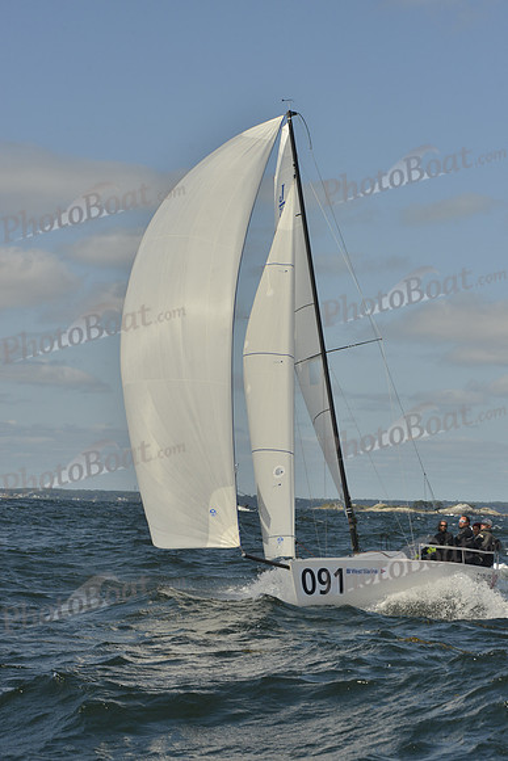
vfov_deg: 22.6
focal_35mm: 90
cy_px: 380
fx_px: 1904
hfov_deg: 15.2
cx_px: 254
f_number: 11
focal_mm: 90
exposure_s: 1/1600
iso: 400
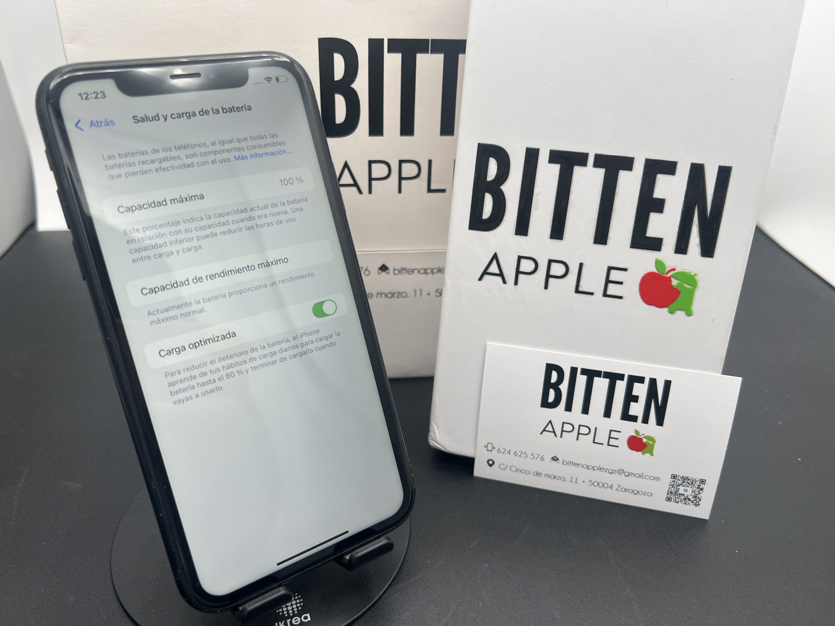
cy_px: 313
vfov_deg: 53.1
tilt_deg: -33.5
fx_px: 627
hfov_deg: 67.3
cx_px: 418
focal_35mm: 26
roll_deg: -1.4
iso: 50
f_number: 1.5
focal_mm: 5.7
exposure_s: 1/411
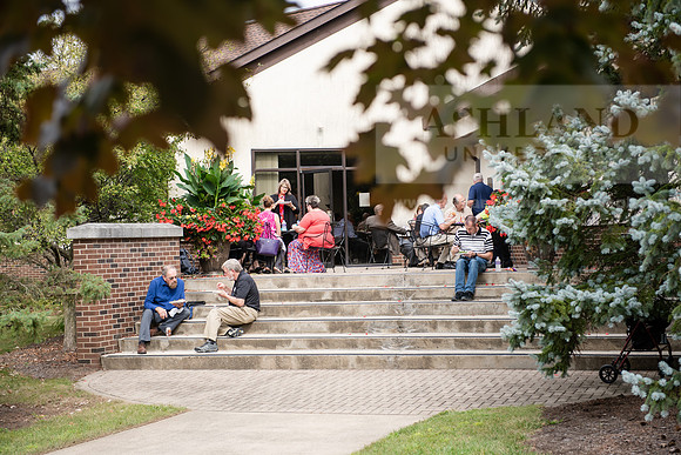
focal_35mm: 66
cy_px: 228
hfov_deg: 30.5
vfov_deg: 20.6
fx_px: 1249
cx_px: 340
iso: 100
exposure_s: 1/400
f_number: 4
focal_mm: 66
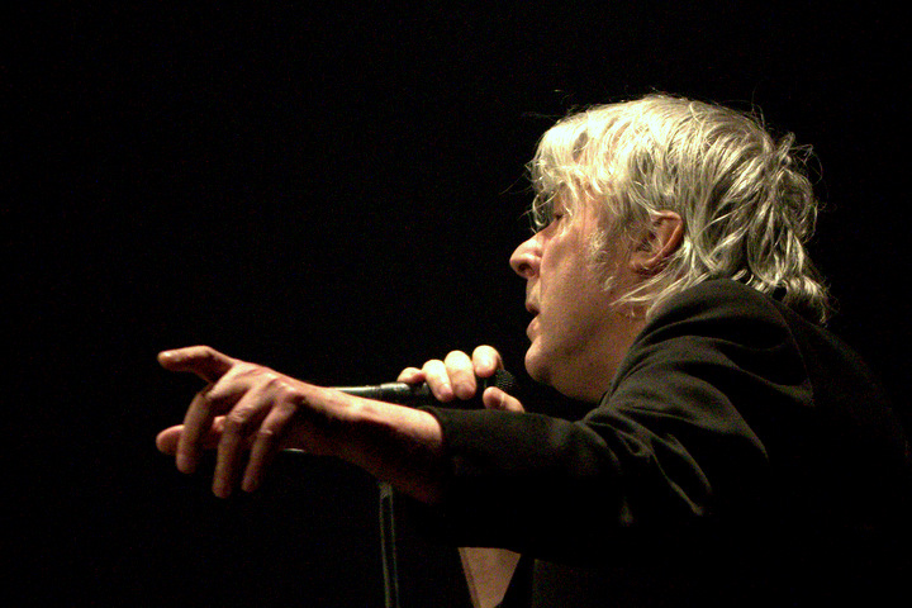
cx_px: 456
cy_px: 304
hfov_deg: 14.4
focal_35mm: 142
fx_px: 3610
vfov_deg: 9.6
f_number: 2.8
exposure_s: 1/400
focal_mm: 95
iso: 3200
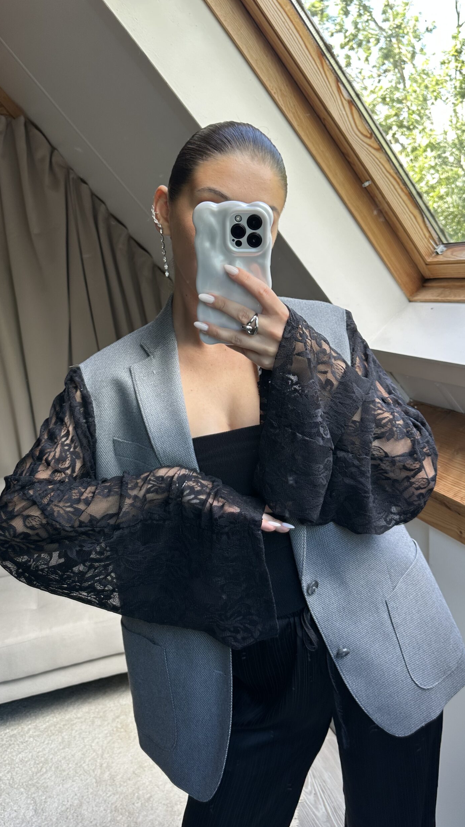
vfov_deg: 69.9
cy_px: 419
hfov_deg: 42.9
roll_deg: +5.2
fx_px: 592
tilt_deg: -18.8
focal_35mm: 27
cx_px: 233
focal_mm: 6.86
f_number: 1.78
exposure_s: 1/121
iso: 80
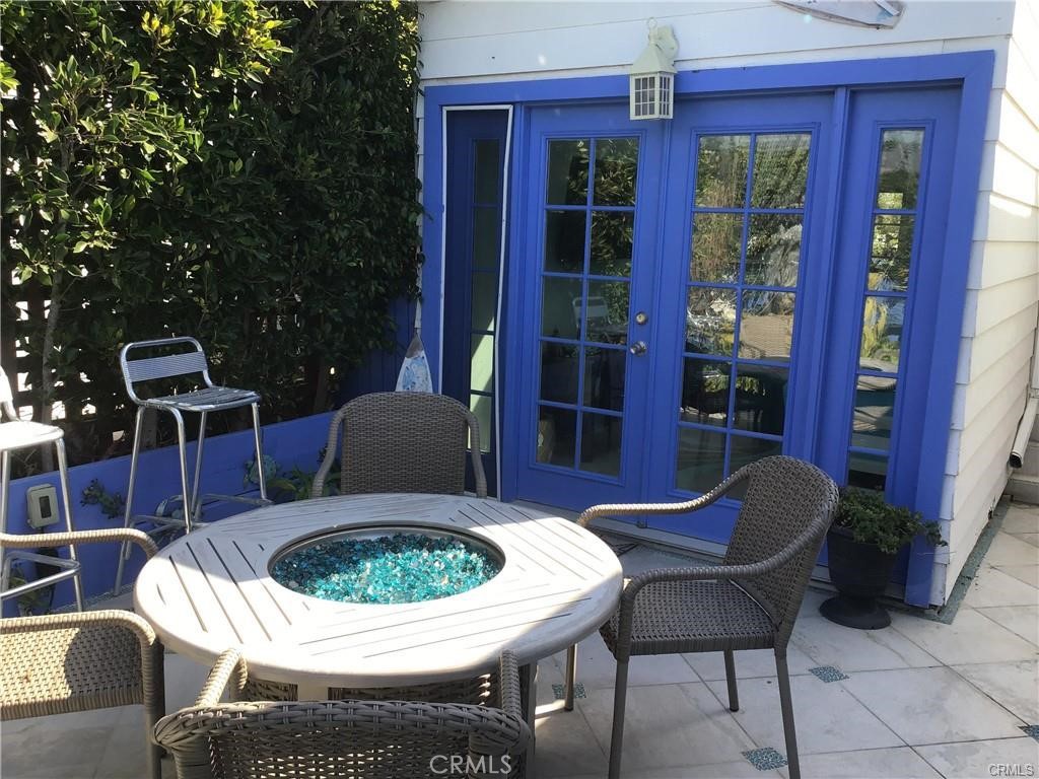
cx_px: 520
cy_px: 390
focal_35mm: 31
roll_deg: -0.7
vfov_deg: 45.4
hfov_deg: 58.4
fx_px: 930
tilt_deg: -10.1
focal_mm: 3.3
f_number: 2.4
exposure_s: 1/279
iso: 25
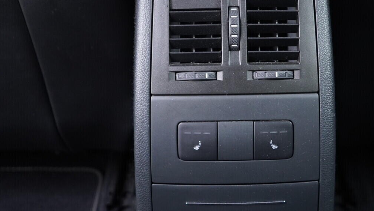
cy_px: 66
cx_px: 235
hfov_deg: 38.2
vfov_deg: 22.1
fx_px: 536
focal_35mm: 54
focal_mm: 24
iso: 1250
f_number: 2.8
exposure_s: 1/40
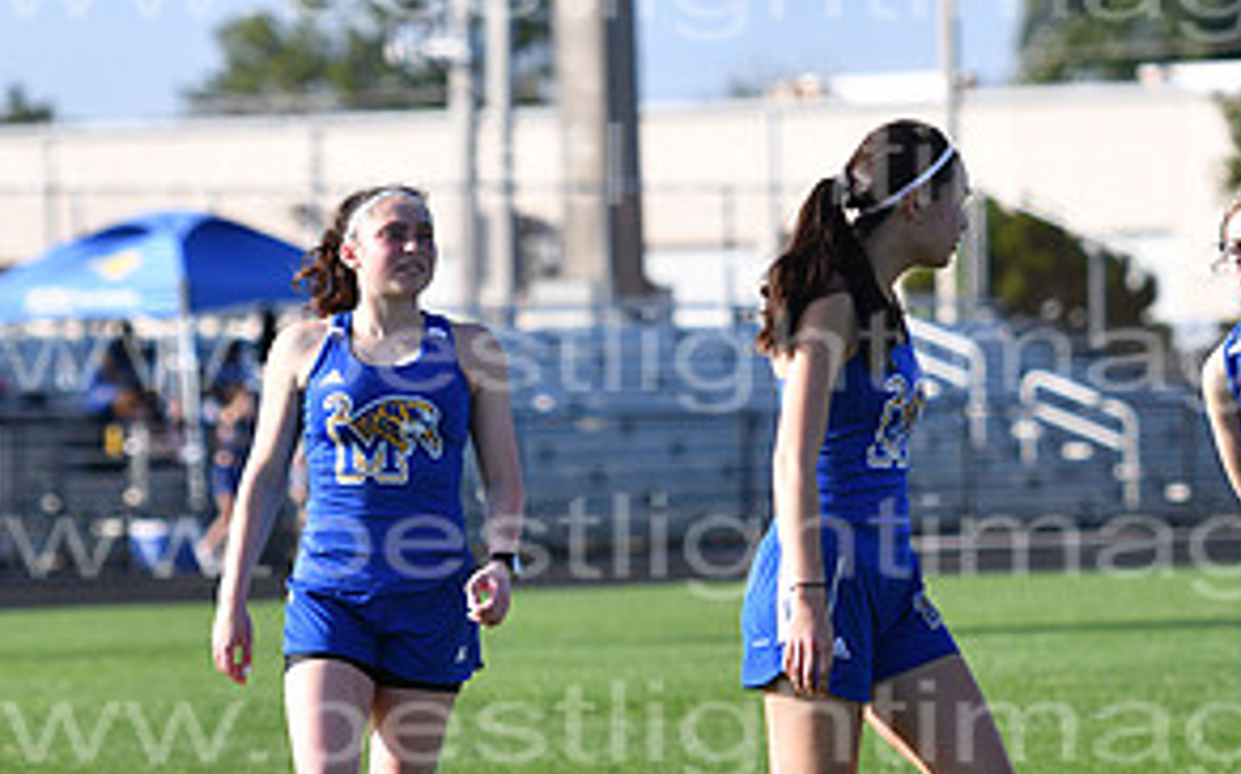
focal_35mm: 371
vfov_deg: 3.5
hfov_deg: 5.7
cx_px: 854
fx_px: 12538
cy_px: 640
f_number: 3.5
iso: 250
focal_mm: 122
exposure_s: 1/3200
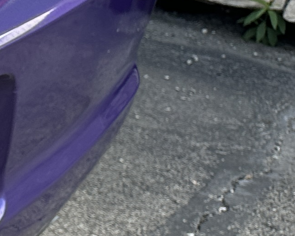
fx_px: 1283
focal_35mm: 147
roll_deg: +0.0
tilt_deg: -23.9
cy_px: 108
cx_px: -625
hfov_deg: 9.7
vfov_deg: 10.5
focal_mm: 6.86
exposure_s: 1/642
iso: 80
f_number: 1.78
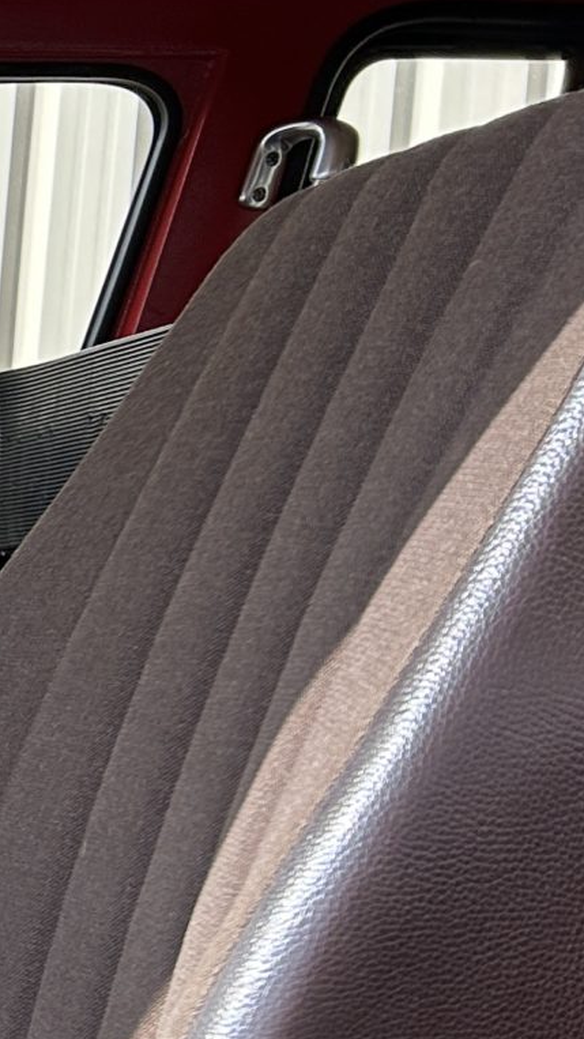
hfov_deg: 9.8
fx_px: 2616
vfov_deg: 22.0
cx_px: -1156
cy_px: 921
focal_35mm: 95
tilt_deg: -5.6
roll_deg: -1.4
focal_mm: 5.7
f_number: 1.5
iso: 50
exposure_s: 1/1224
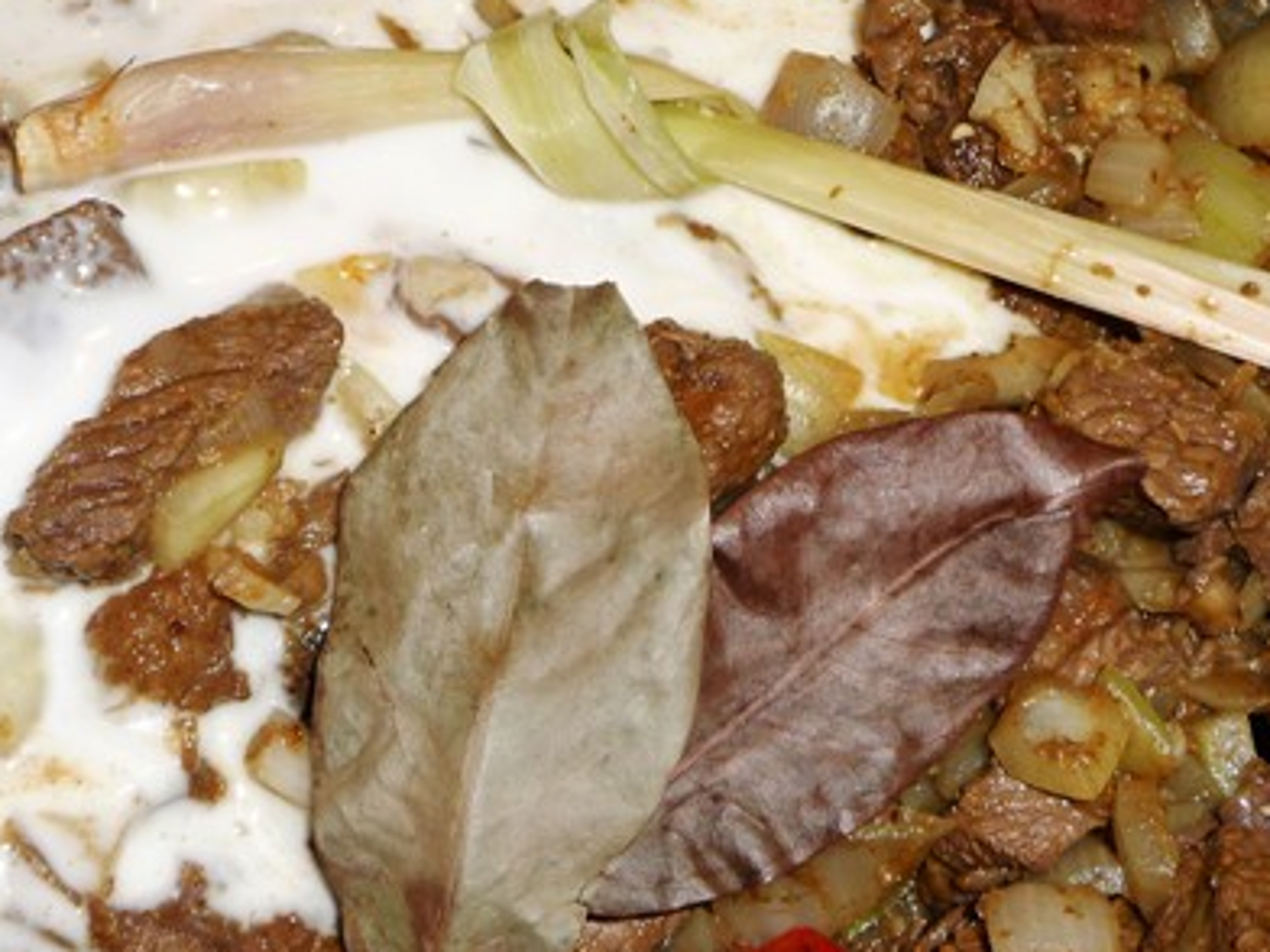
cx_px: 492
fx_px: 2275
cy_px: 288
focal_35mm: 62
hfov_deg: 31.1
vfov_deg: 23.5
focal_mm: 6.3
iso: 100
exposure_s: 1/30
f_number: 3.8
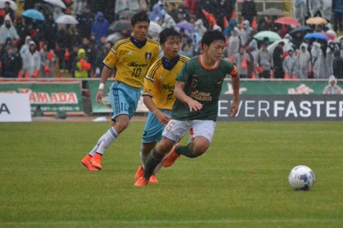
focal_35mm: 389
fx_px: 3697
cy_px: 116
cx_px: 206
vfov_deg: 3.5
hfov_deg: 5.3
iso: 6400
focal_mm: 175
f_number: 5.3
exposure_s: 1/4000
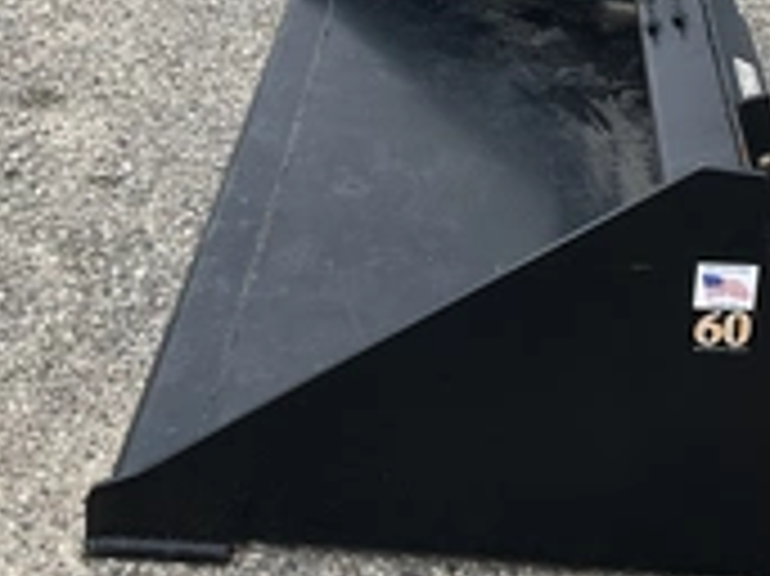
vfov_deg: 21.3
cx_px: 504
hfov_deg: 28.4
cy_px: 94
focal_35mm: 68
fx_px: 1512
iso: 25
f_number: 1.8
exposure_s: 1/642
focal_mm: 3
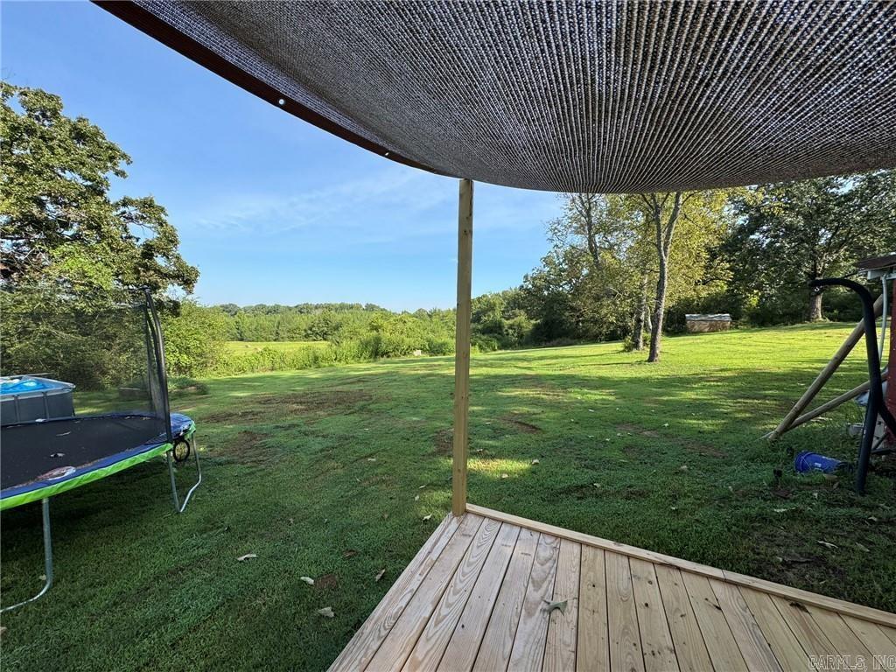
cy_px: 336
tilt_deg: -2.0
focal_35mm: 14
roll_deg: -1.4
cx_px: 448
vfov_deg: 85.7
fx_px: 362
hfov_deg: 102.1
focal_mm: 2.22
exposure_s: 1/1178
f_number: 2.2
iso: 50
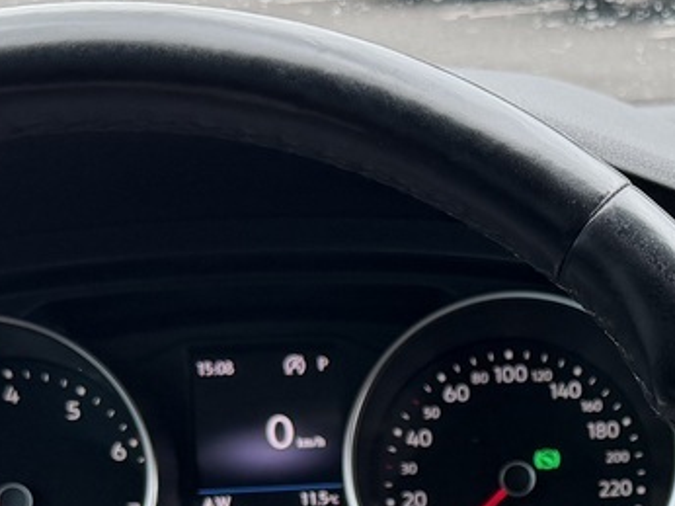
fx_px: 1949
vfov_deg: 14.2
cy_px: 651
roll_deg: +3.2
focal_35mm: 100
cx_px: 657
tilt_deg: -23.0
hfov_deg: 19.2
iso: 100
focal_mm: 6.76
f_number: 1.78
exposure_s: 1/121
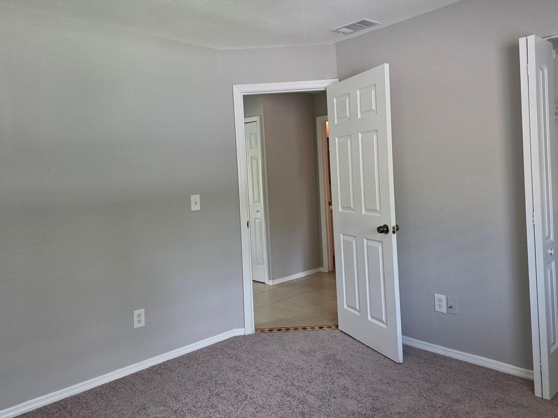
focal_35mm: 27
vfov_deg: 51.2
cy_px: 186
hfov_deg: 65.3
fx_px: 435
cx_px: 293
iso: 160
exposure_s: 1/120
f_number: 1.7
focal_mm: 6.3
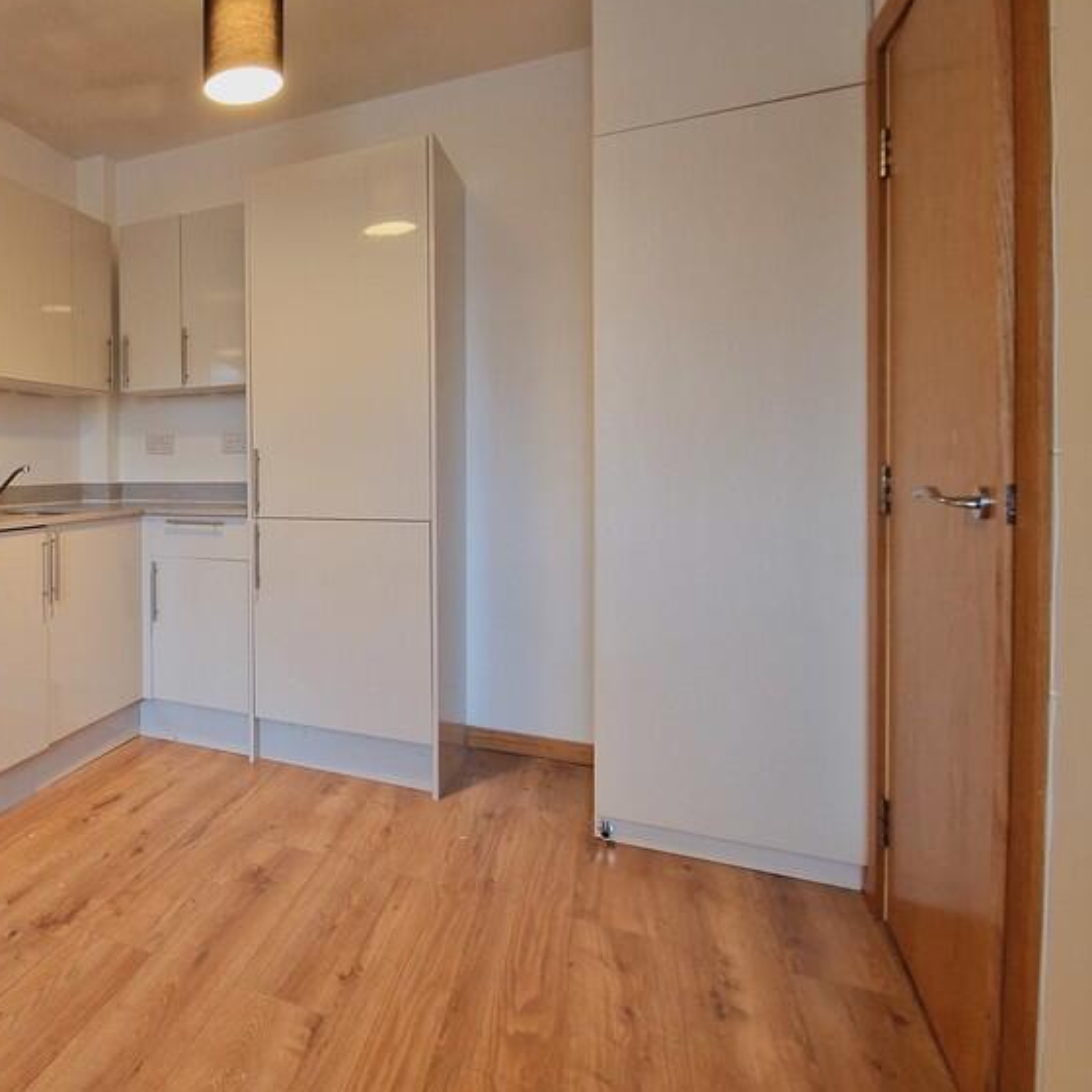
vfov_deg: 71.8
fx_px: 749
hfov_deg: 60.6
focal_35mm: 21
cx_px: 101
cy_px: 476
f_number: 2.2
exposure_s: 1/33
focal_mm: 2.2
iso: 500
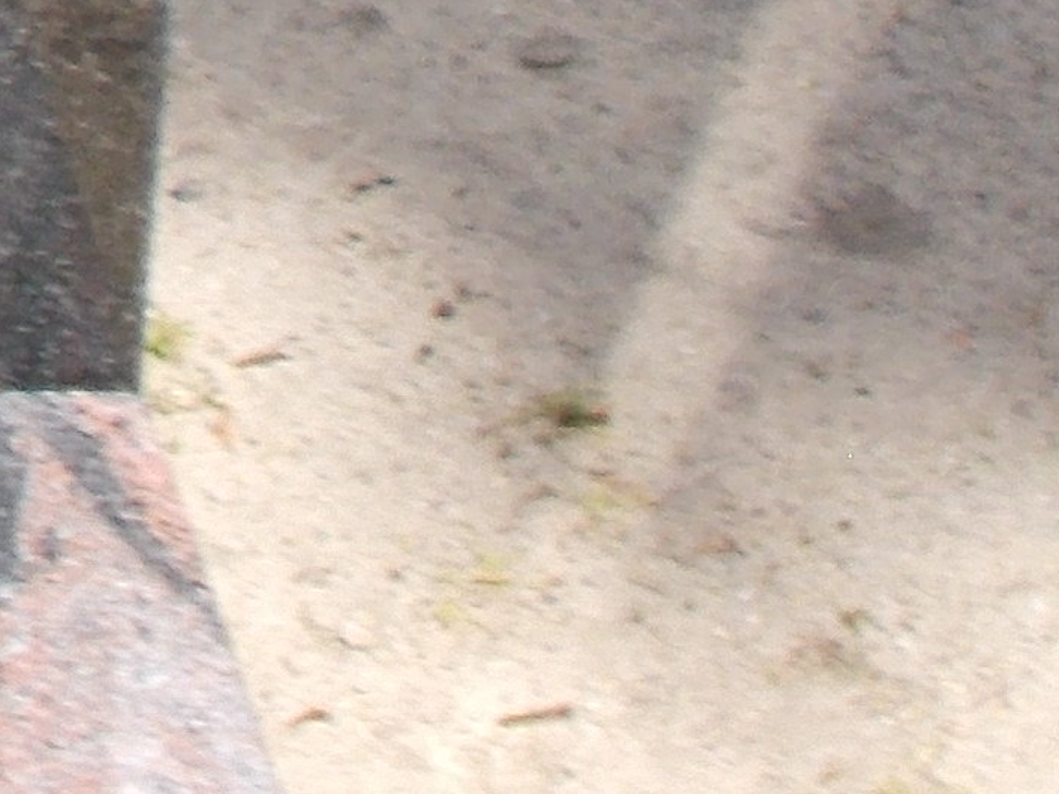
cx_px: -1926
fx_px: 9972
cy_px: -1492
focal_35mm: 326
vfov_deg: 4.4
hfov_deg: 5.7
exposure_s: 1/250
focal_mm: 9
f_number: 4.5
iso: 80
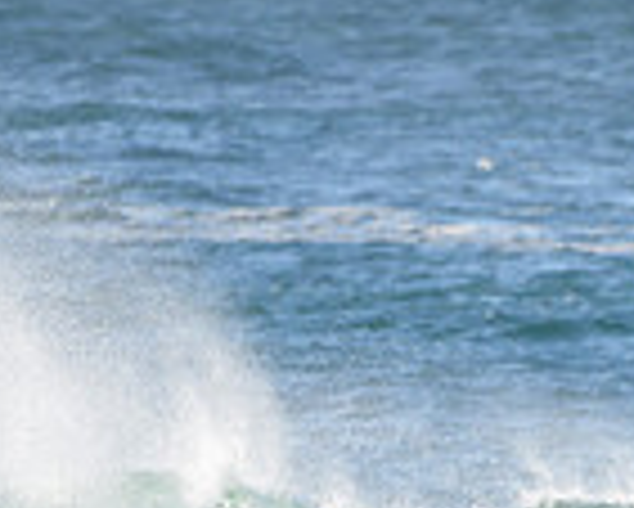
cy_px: 831
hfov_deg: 0.8
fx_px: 44464
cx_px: 559
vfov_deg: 0.7
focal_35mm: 2368
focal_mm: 500
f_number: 5.6
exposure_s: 1/1250
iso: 200
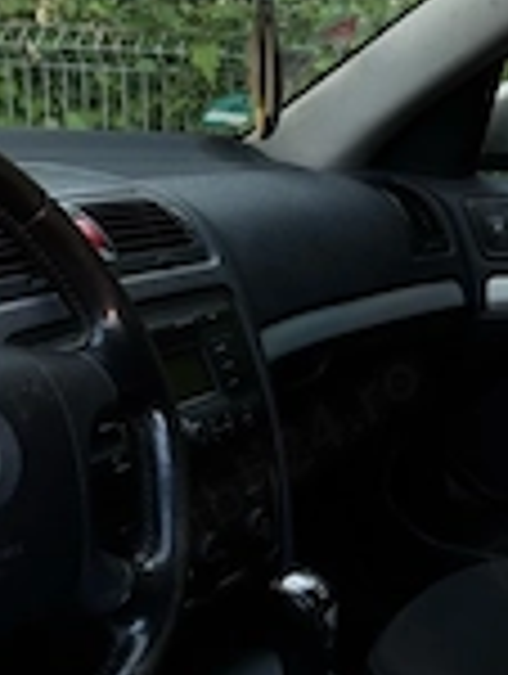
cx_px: 364
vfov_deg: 29.6
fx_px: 1249
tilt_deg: -18.9
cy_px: 522
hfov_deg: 22.8
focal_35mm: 64
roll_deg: -1.6
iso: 160
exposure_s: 1/121
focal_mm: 6.76
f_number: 1.78
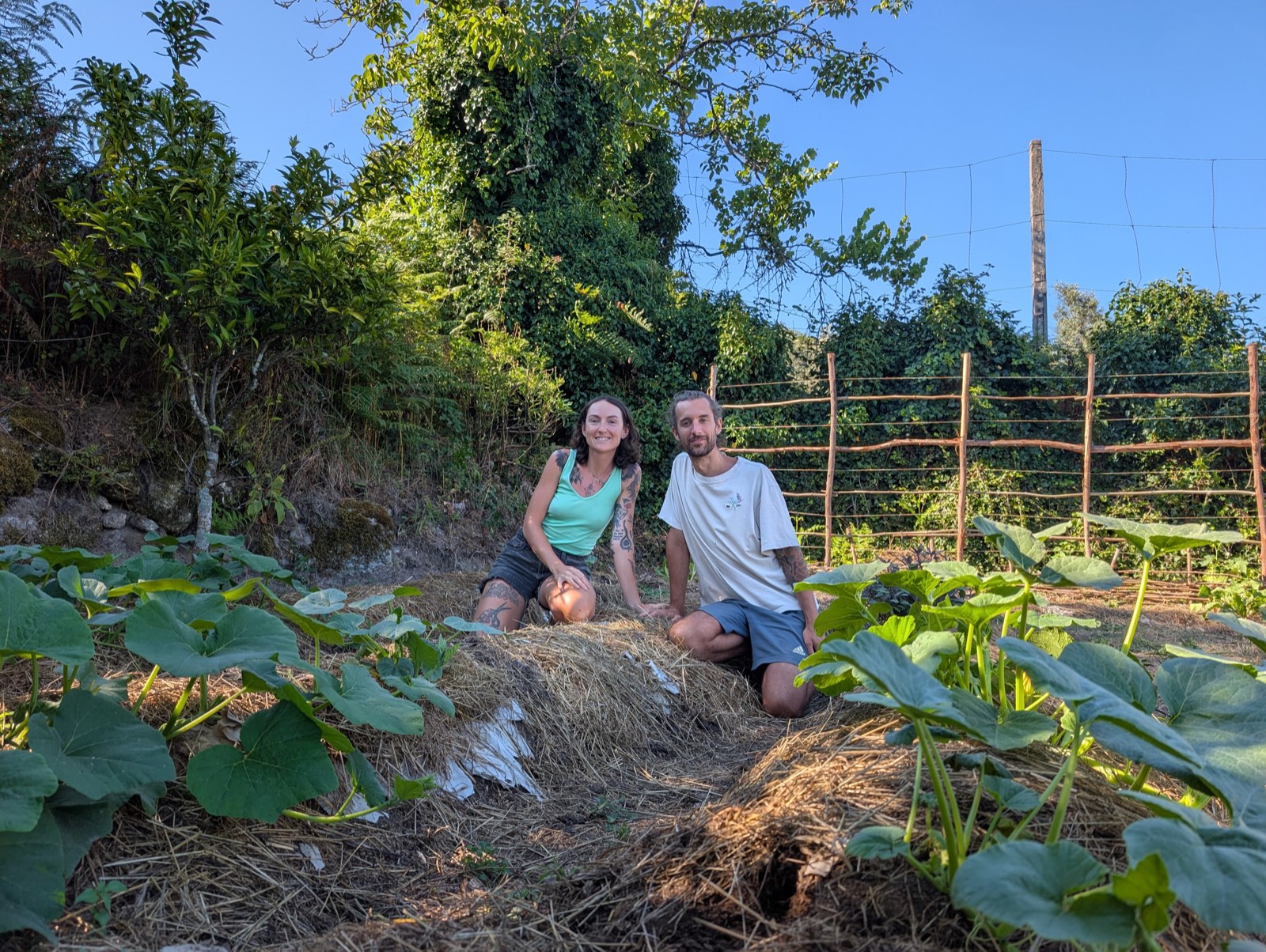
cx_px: 633
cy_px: 476
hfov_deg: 71.5
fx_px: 879
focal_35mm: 24
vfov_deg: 56.9
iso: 19
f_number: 1.68
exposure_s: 1/390
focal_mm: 6.9
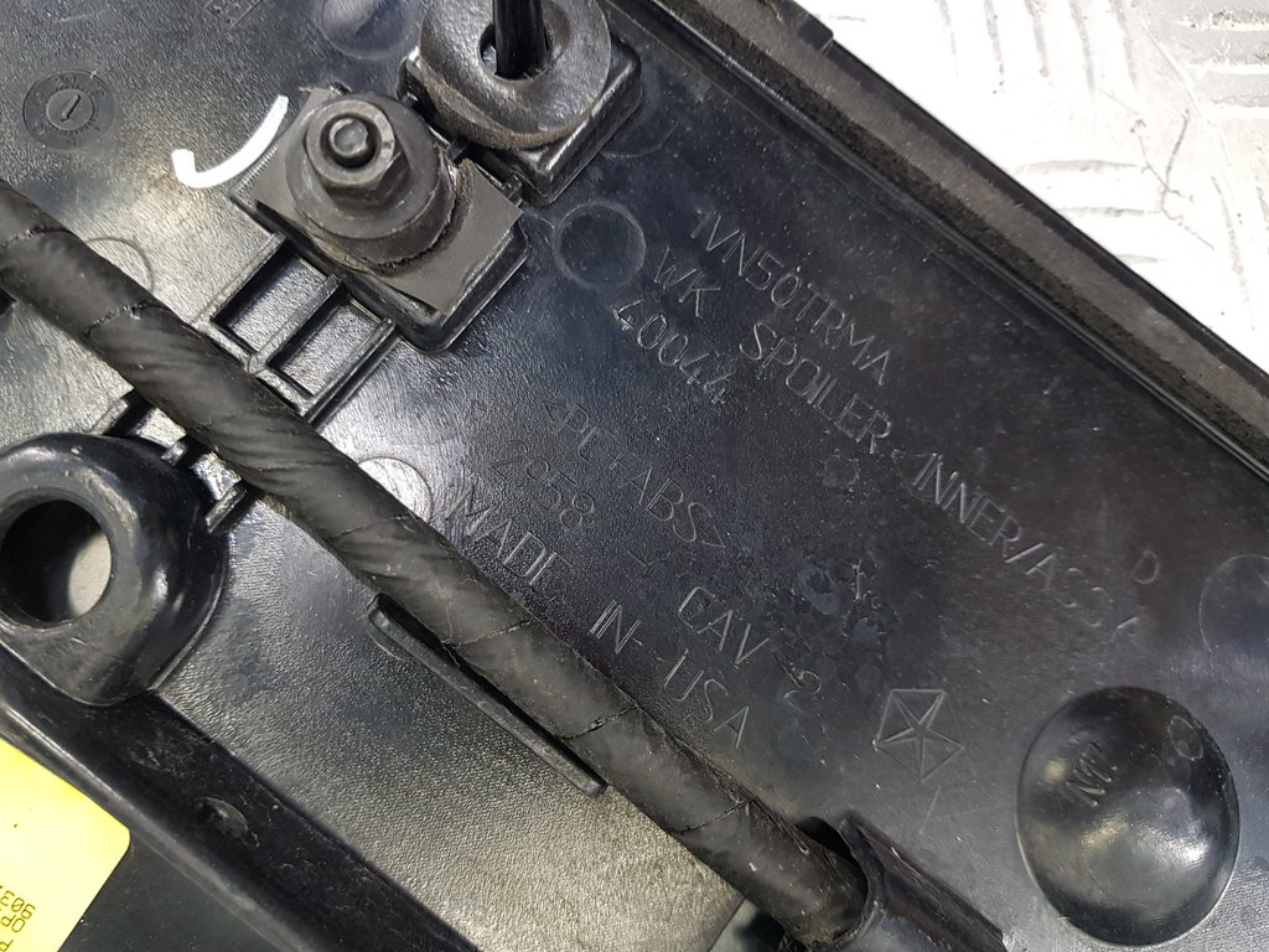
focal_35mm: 26
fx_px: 953
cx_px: 634
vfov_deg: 53.1
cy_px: 476
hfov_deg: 67.3
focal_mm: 4.2
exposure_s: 1/50
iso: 160
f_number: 1.7
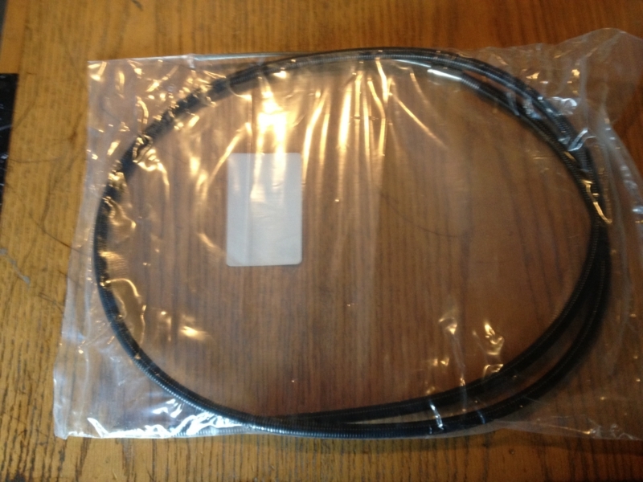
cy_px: 241
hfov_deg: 52.6
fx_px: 650
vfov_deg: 40.7
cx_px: 322
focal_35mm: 35
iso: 200
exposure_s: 1/20
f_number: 2.4
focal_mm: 4.28
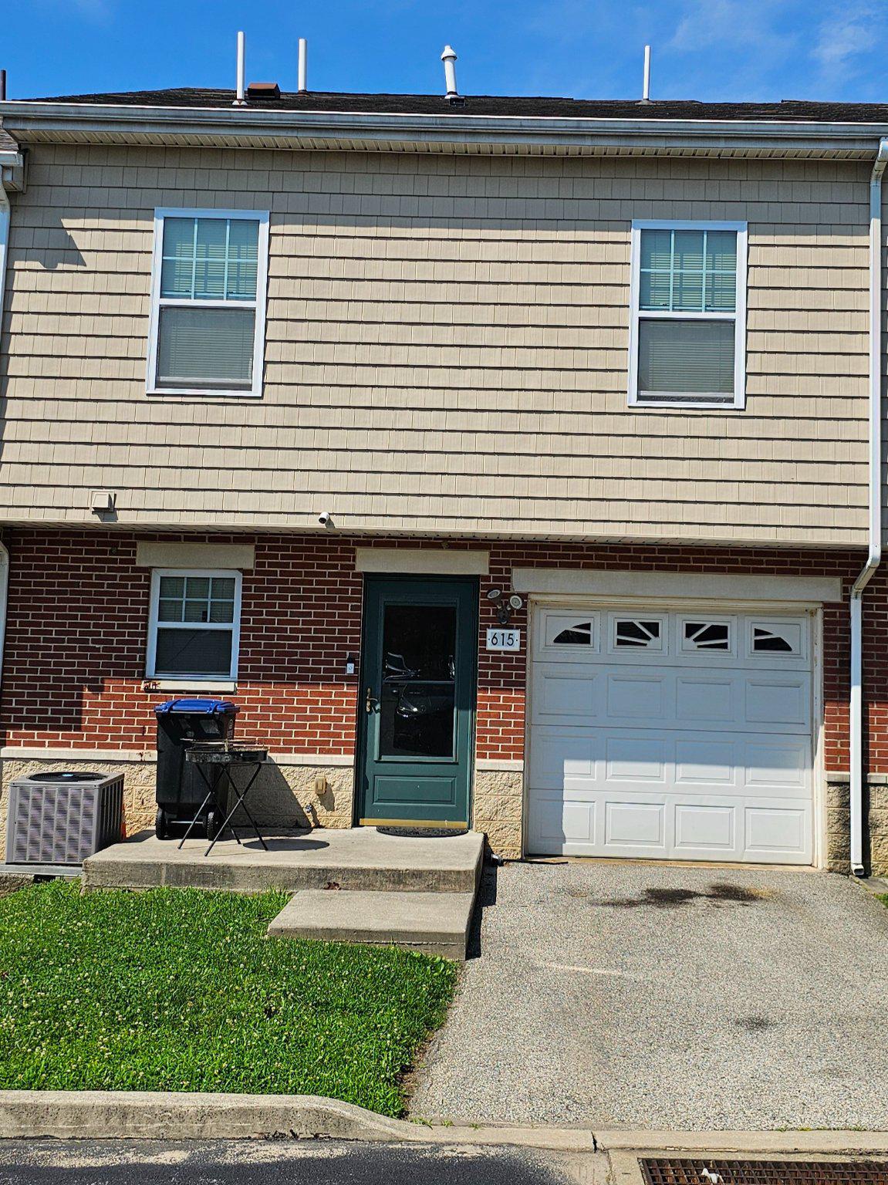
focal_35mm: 23
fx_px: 787
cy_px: 592
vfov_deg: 73.9
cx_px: 444
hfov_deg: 58.9
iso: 10
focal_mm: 6.3
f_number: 1.7
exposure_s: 1/1250
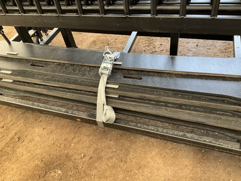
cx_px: 120
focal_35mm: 29
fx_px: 202
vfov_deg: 48.2
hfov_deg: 61.7
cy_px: 90
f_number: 1.8
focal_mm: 3
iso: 64
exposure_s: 1/71
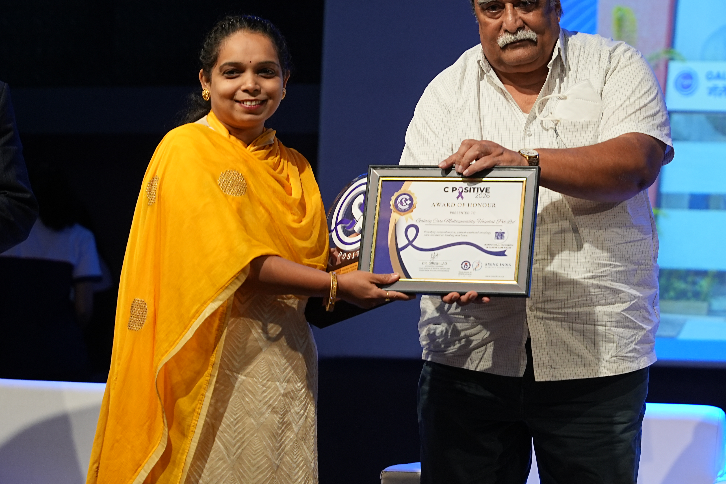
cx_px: 476
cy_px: 144
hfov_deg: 16.8
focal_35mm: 122
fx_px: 2460
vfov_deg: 11.2
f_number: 2.8
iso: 800
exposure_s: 1/200
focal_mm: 70
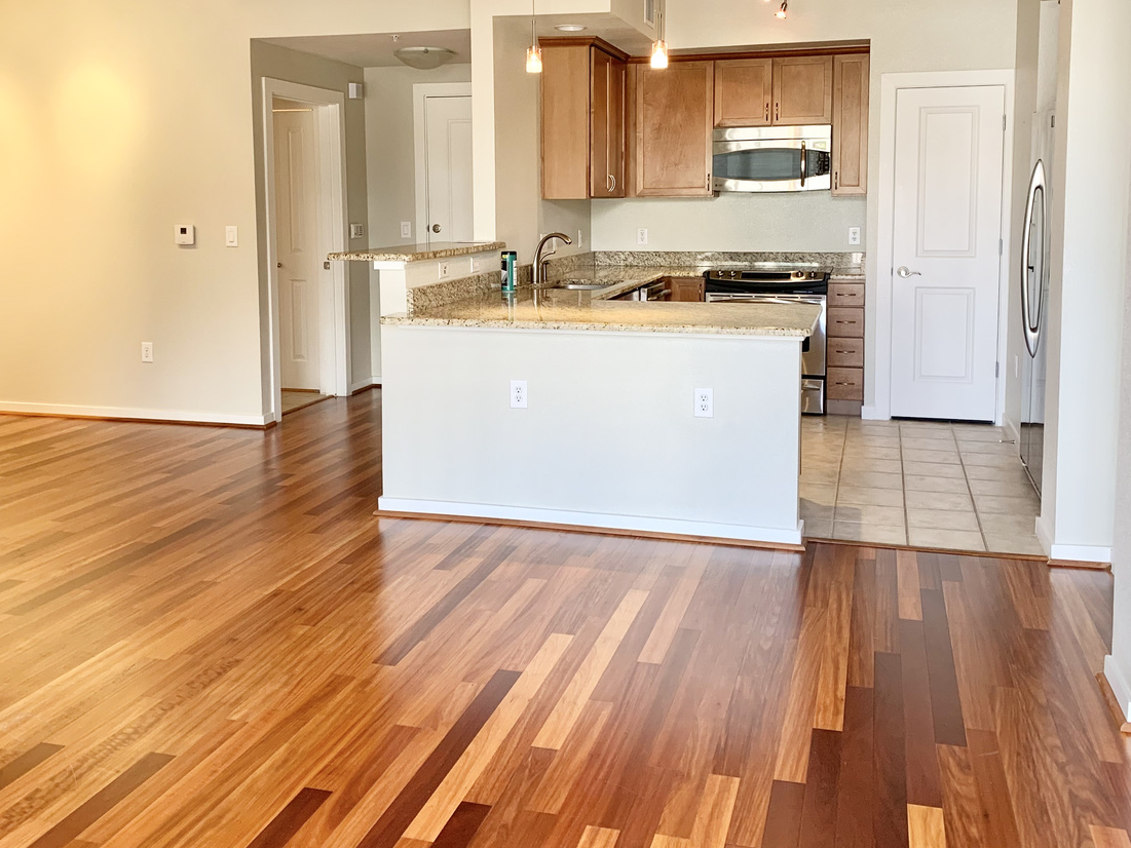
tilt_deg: -5.6
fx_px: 1111
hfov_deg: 54.0
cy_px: 309
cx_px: 562
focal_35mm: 34
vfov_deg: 41.4
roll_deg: -0.1
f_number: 1.8
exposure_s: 1/60
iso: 64
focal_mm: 4.25
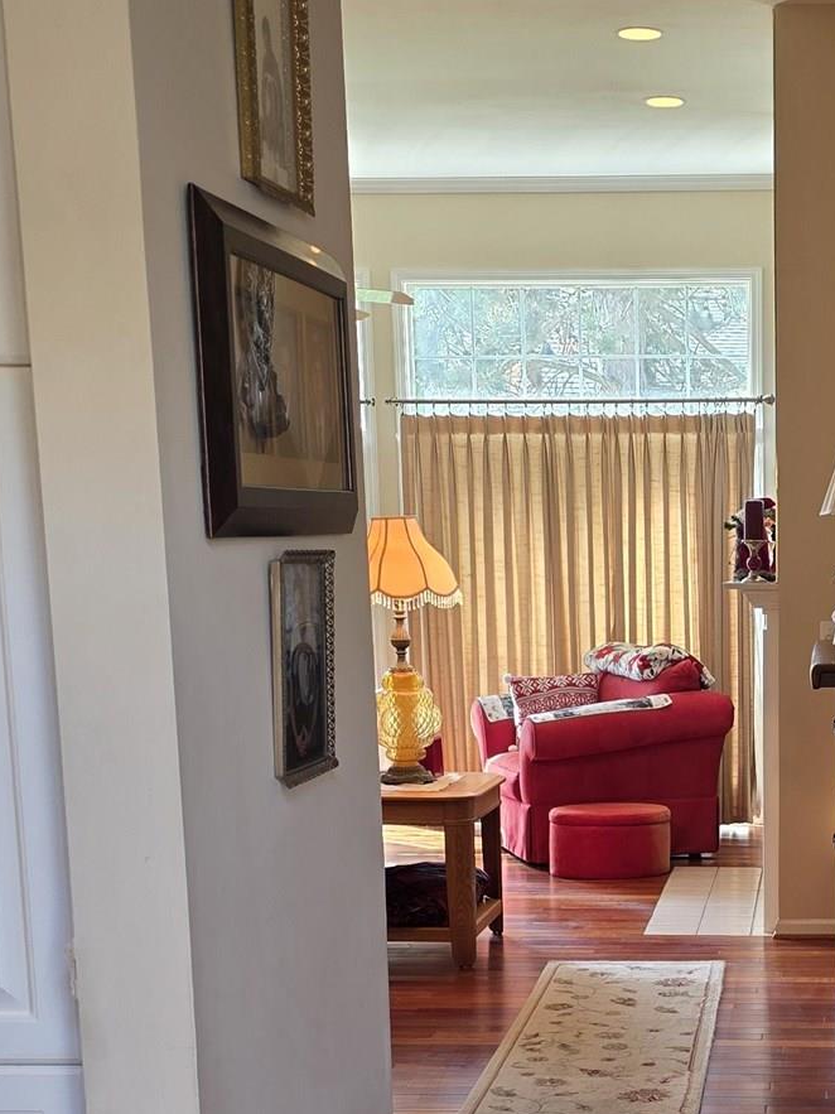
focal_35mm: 60
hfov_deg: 23.7
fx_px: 1930
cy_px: 907
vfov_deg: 31.3
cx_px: 761
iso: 100
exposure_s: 1/120
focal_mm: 6.3
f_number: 1.7
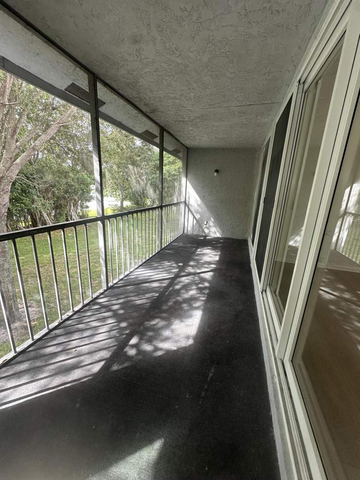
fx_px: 194
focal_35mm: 14
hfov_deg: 85.7
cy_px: 240
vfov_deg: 102.1
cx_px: 180
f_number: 2.2
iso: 100
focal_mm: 2.22
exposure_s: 1/99
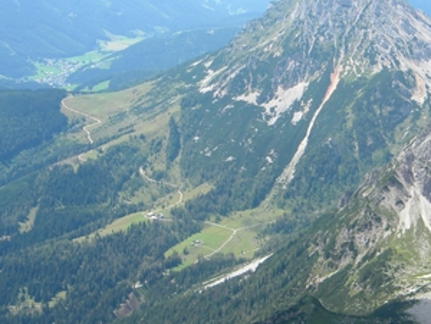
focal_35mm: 94
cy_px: 111
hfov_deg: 20.6
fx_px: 1170
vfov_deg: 15.7
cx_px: 340
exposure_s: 1/426
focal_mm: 8.6
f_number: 3.9
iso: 80
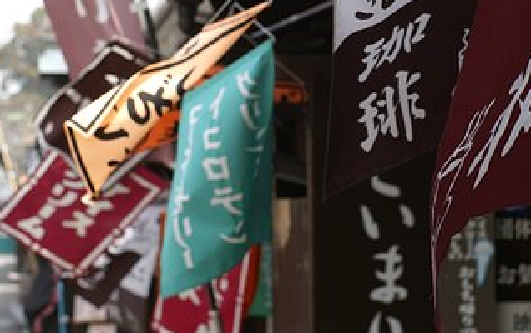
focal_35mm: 123
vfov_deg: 10.6
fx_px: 1781
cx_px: 357
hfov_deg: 16.9
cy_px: 80
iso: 100
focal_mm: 50
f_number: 5
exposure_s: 1/320
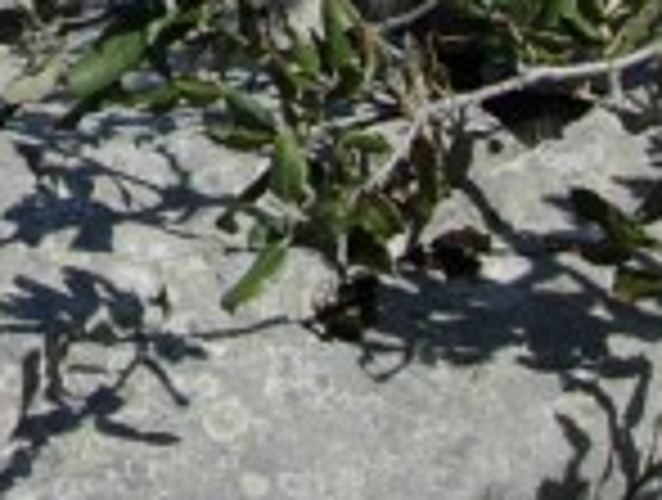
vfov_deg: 8.6
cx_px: -302
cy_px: -477
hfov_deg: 11.5
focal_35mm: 165
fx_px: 3163
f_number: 4.8
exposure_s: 1/886
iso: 64
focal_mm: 7.8
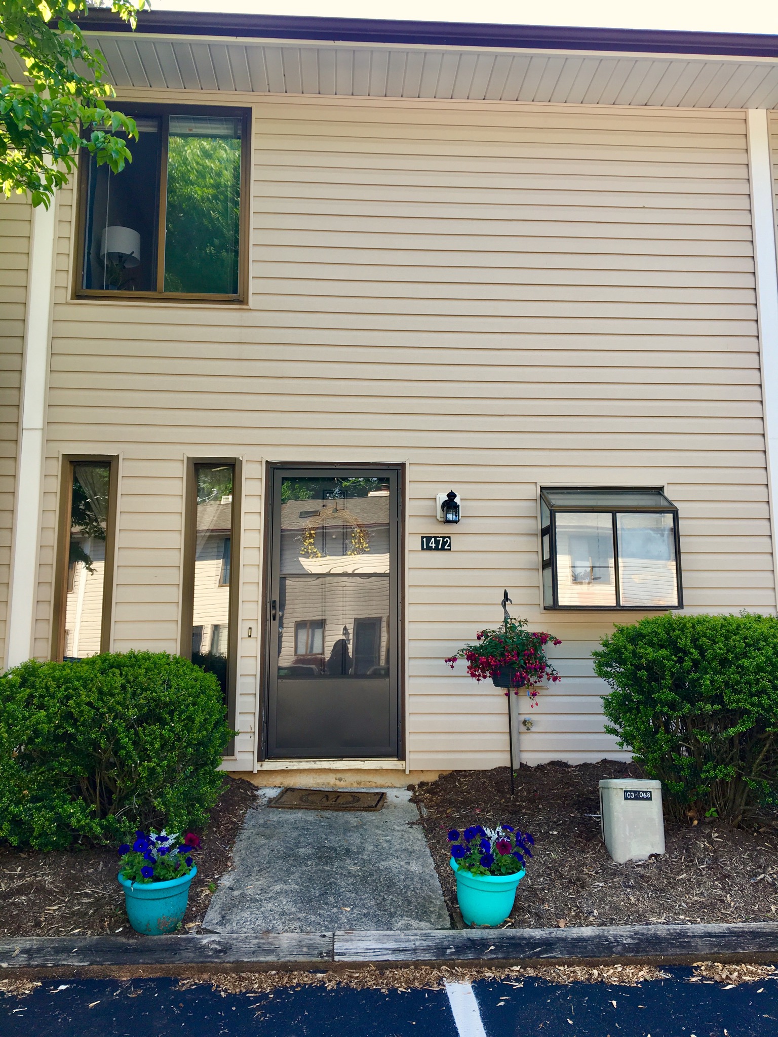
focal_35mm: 29
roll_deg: +0.4
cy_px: 518
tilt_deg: +9.5
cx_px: 389
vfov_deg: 61.7
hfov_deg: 48.2
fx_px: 869
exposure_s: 1/159
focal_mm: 4.15
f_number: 2.2
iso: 25
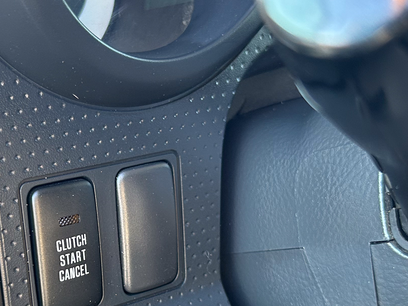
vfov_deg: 22.2
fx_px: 766
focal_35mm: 65
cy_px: 258
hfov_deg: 29.6
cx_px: 135
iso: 125
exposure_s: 1/90
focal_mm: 5.7
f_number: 1.5
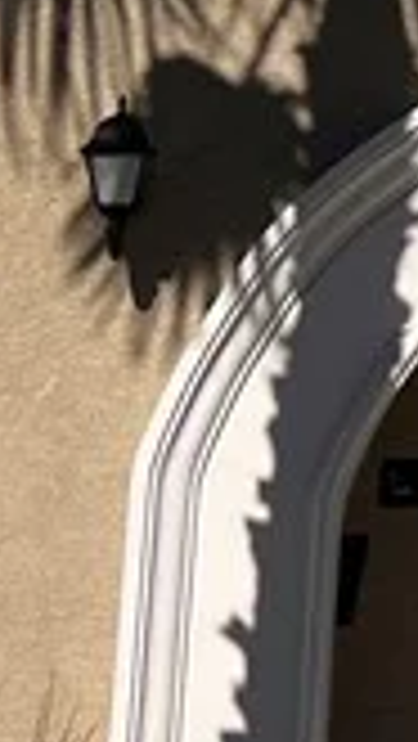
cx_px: 1303
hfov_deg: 6.3
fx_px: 3463
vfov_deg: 11.6
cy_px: -432
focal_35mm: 176
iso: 50
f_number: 1.5
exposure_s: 1/10309
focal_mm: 5.7
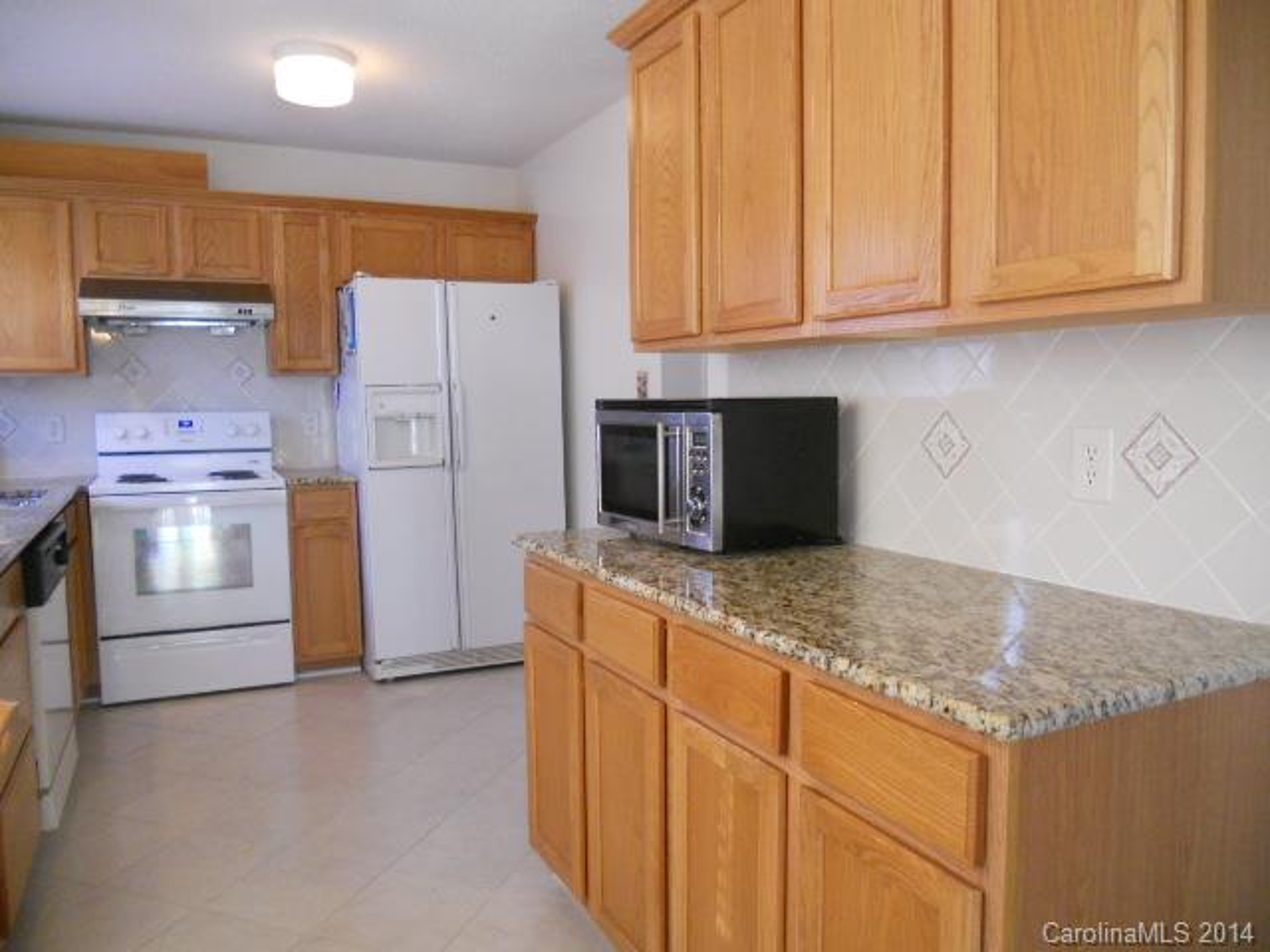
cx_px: 635
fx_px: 991
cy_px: 476
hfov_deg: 65.3
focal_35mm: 27
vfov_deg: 51.4
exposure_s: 1/40
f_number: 3.2
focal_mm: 4.9
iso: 400
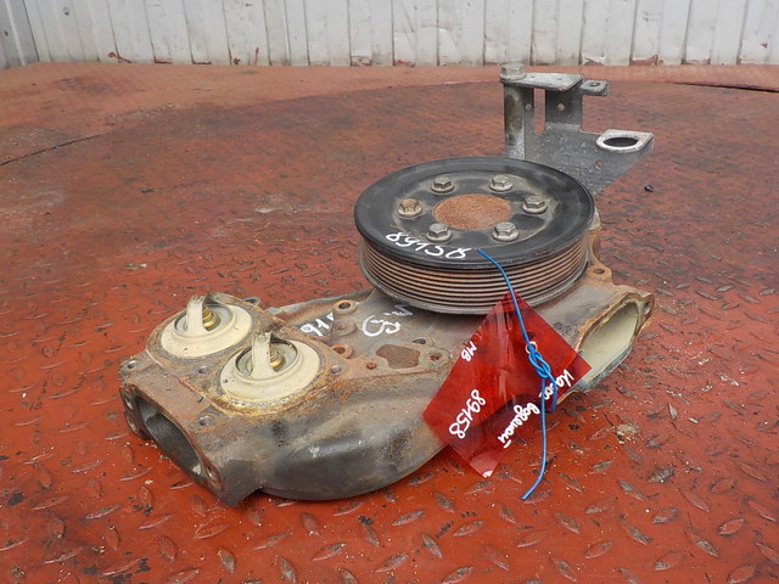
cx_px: 390
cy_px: 292
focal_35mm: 30
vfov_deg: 46.8
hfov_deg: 60.0
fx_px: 675
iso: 125
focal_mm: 4.1
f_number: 3.3
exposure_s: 1/60
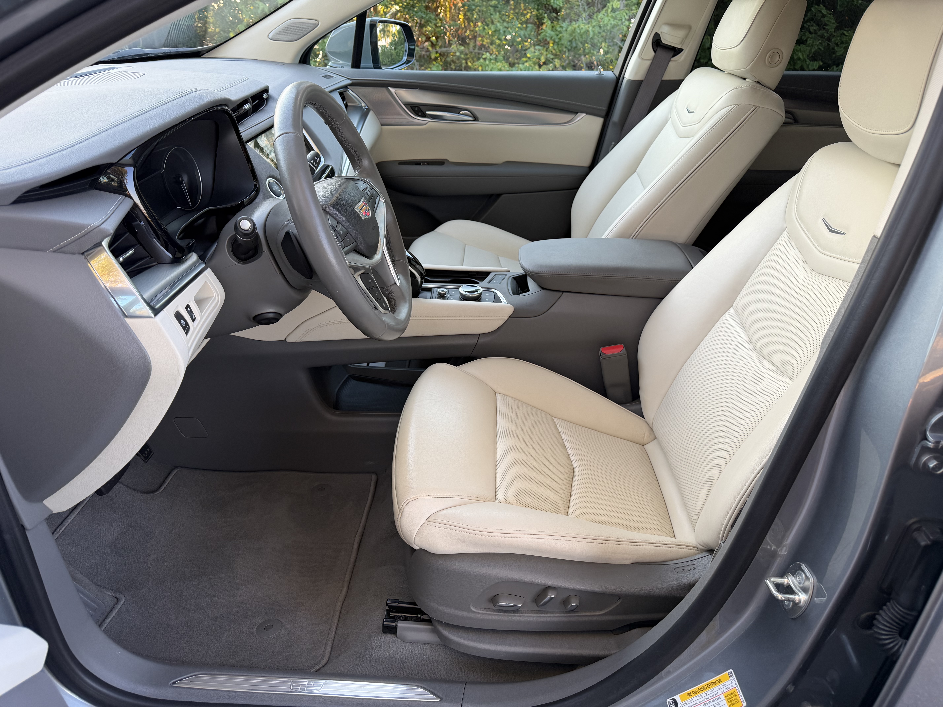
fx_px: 654
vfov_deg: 56.8
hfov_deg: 71.6
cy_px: 354
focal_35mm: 24
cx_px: 472
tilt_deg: -27.9
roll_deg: -3.6
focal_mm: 6.76
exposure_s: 1/121
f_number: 1.78
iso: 100
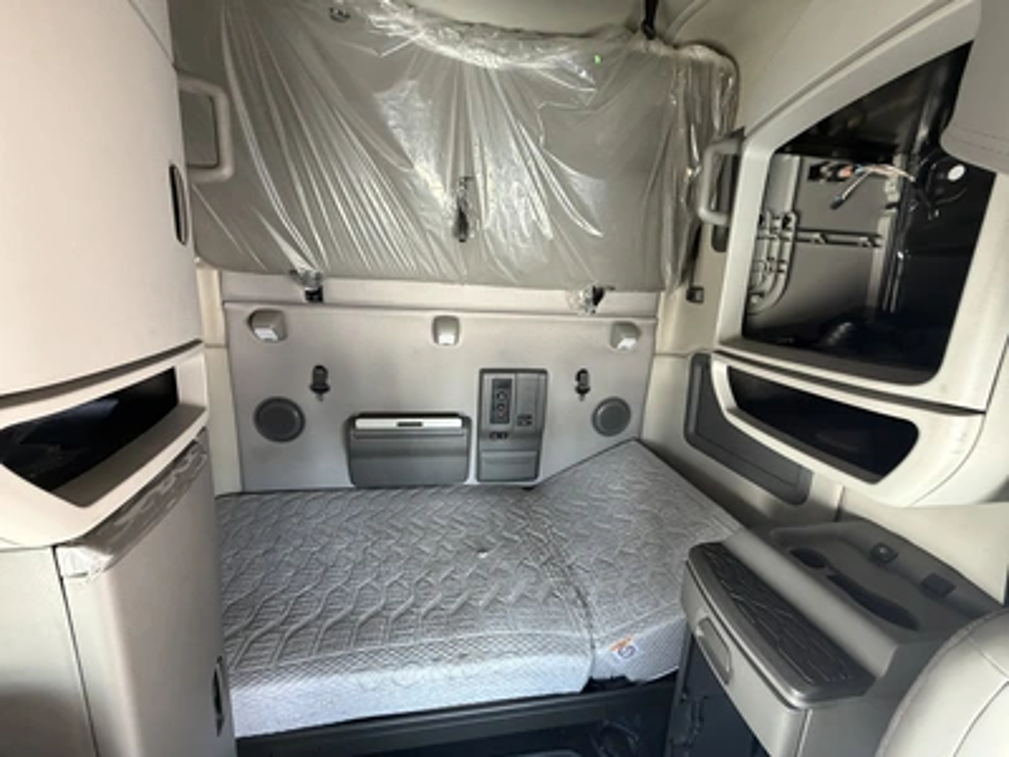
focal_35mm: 14
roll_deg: -2.1
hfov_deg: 102.1
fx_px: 408
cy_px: 378
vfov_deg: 85.7
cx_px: 504
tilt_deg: -8.6
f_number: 2.2
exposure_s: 1/60
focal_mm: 2.22
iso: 400
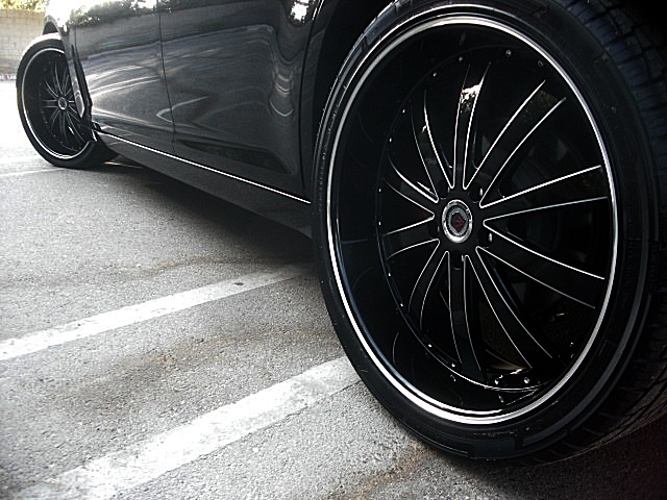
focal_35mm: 36
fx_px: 694
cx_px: 334
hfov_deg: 51.4
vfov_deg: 39.7
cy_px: 250
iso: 200
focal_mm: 6.3
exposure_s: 1/100
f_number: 2.8
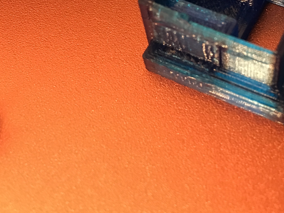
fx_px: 476
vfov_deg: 24.5
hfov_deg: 32.4
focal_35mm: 58
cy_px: 23
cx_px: 225
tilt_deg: -53.0
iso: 320
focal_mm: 4.15
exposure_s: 1/17
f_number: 2.2
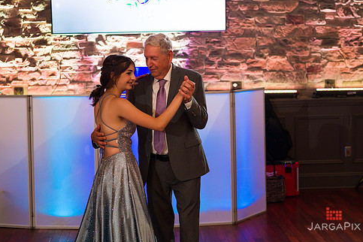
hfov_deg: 24.2
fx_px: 847
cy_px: 101
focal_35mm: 84
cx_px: 162
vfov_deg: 16.3
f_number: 3.2
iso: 1250
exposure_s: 1/125
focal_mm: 70
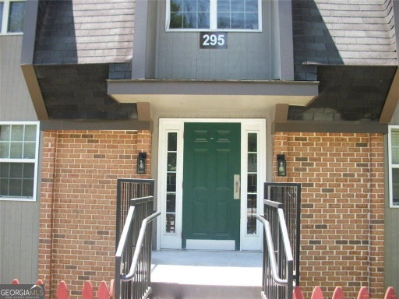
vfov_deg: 40.7
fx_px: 403
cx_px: 200
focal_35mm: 35
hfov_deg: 52.6
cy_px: 150
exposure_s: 1/160
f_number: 3.1
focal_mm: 6.3
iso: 80
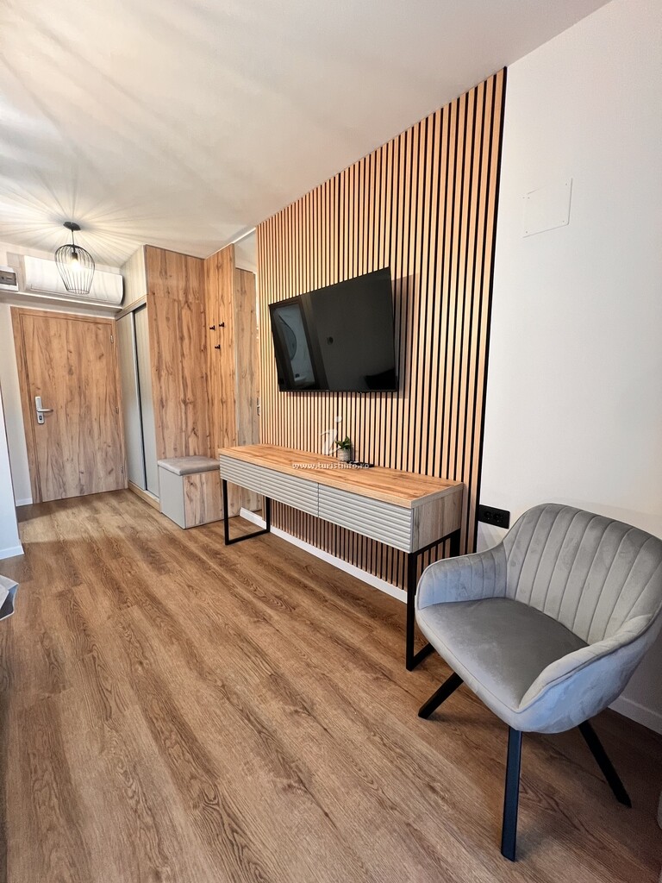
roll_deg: -0.6
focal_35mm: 13
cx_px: 331
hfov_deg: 89.9
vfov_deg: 106.2
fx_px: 331
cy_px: 442
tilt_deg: -8.1
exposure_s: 1/50
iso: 250
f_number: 1.8
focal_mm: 1.57
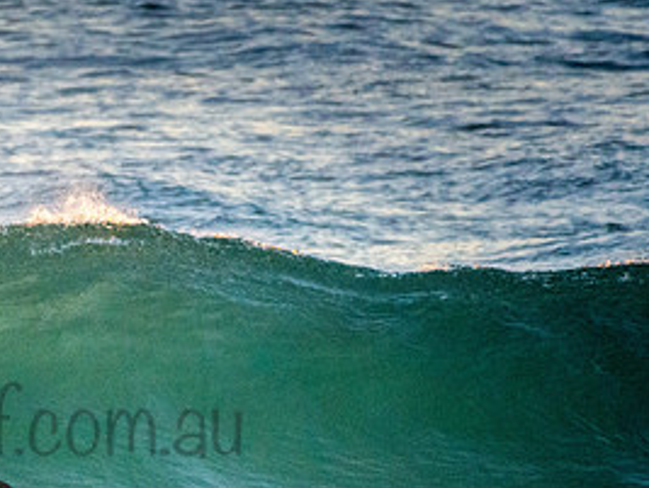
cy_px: 399
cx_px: -15
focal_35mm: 1564
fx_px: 29362
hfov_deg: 1.3
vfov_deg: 1.0
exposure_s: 1/1600
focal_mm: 500
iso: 3200
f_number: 5.6
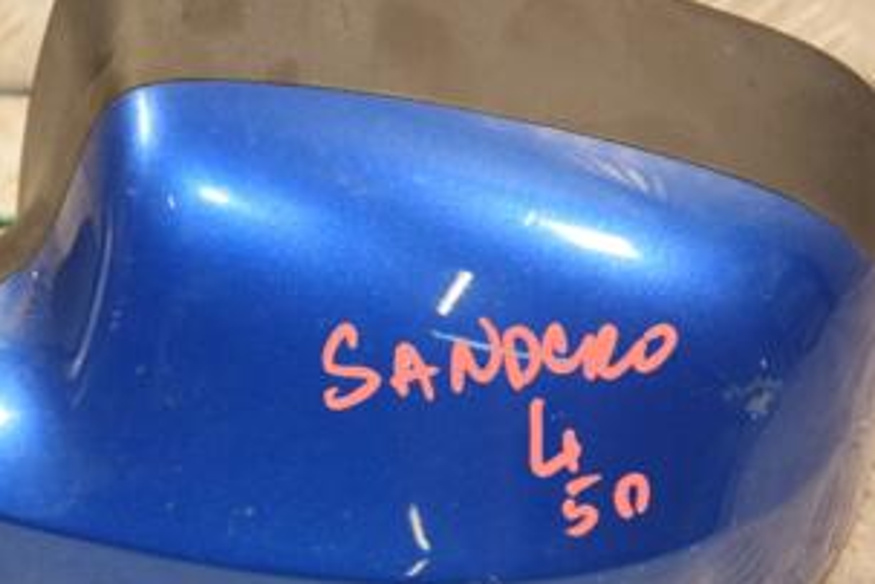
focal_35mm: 208
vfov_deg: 6.6
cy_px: 341
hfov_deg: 9.9
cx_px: 217
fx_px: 5055
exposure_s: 1/160
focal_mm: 70
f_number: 5.3
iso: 800
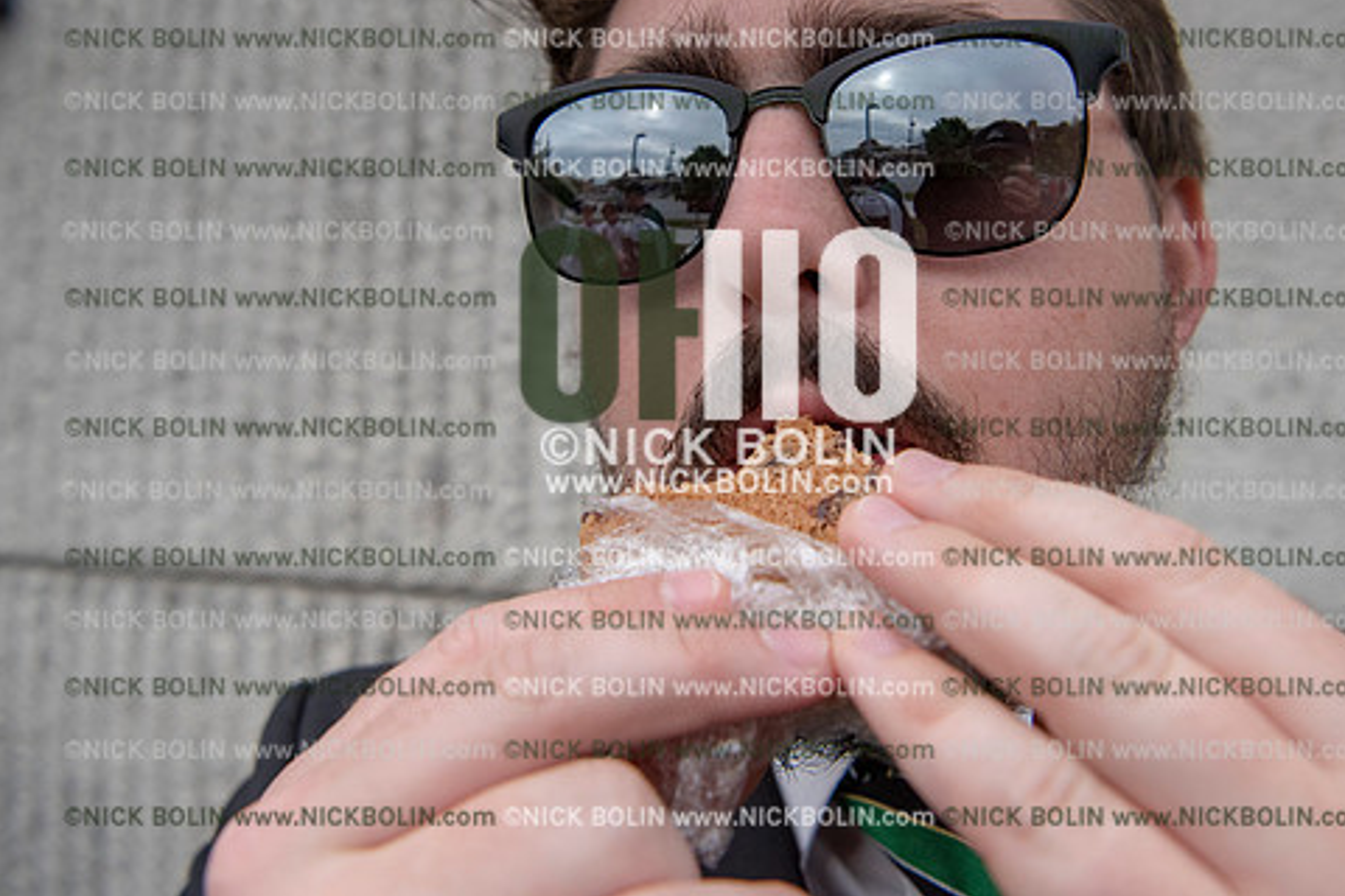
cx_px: 717
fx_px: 1083
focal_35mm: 29
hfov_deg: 63.6
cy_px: 363
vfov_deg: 44.7
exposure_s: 1/4000
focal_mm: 24
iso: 1250
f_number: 5
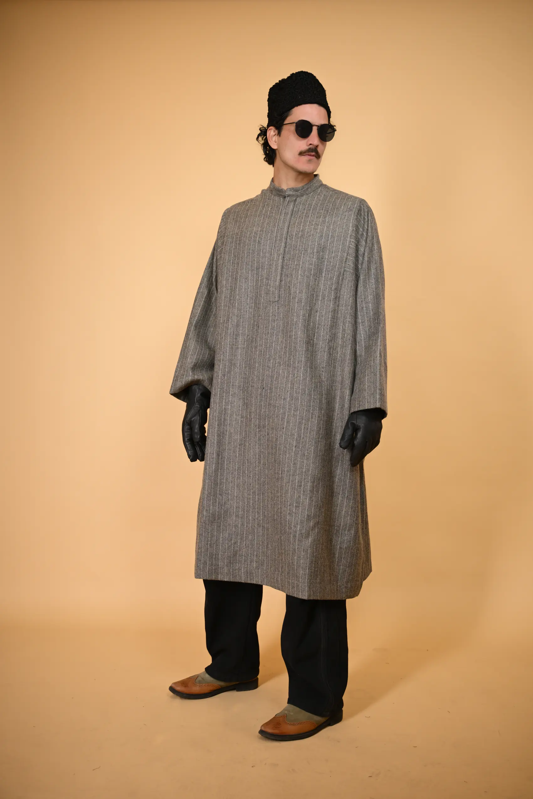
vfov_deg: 48.5
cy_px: 400
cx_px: 266
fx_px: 888
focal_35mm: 40
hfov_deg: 33.4
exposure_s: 1/320
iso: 250
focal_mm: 40
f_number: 2.8
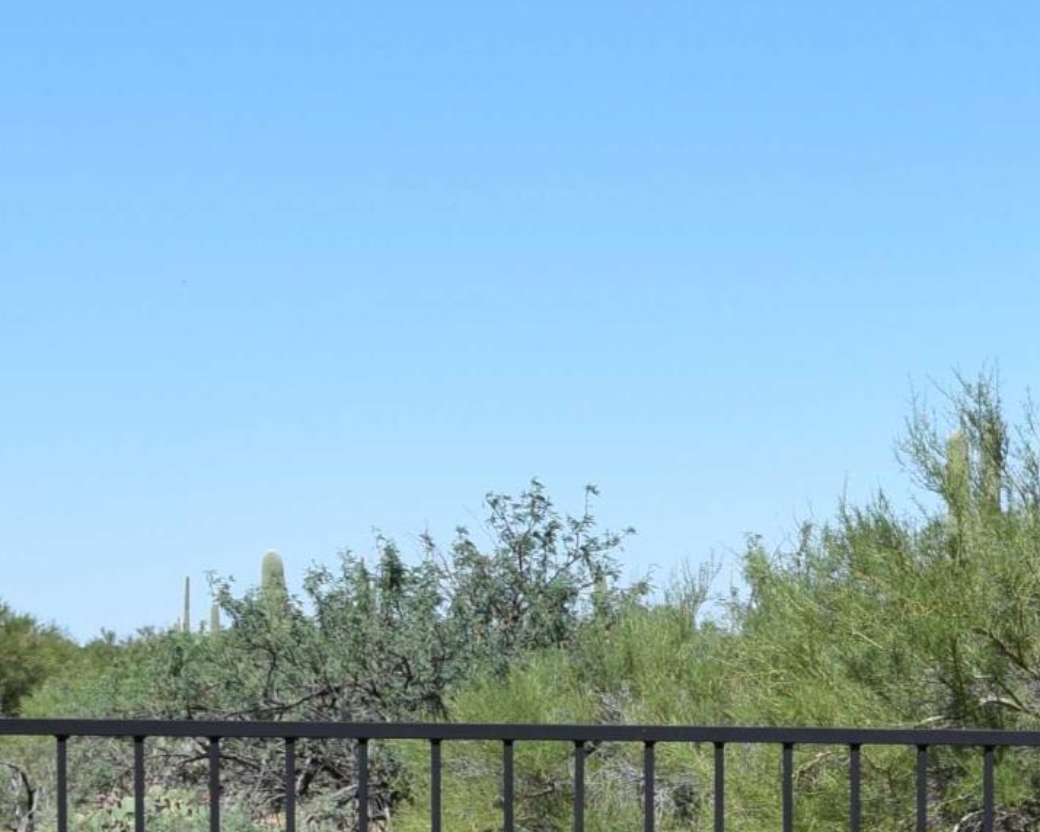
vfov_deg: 10.7
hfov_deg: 12.1
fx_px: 4370
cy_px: 994
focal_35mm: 142
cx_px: 2046
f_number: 10
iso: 200
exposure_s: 1/400
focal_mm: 24
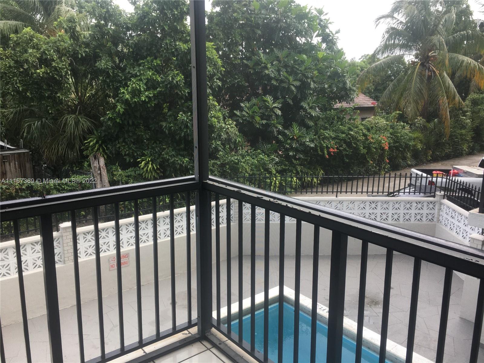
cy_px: 182
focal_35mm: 29
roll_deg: -0.2
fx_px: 405
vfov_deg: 48.2
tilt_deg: -11.3
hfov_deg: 61.7
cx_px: 242
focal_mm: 4.15
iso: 25
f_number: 2.2
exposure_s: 1/192
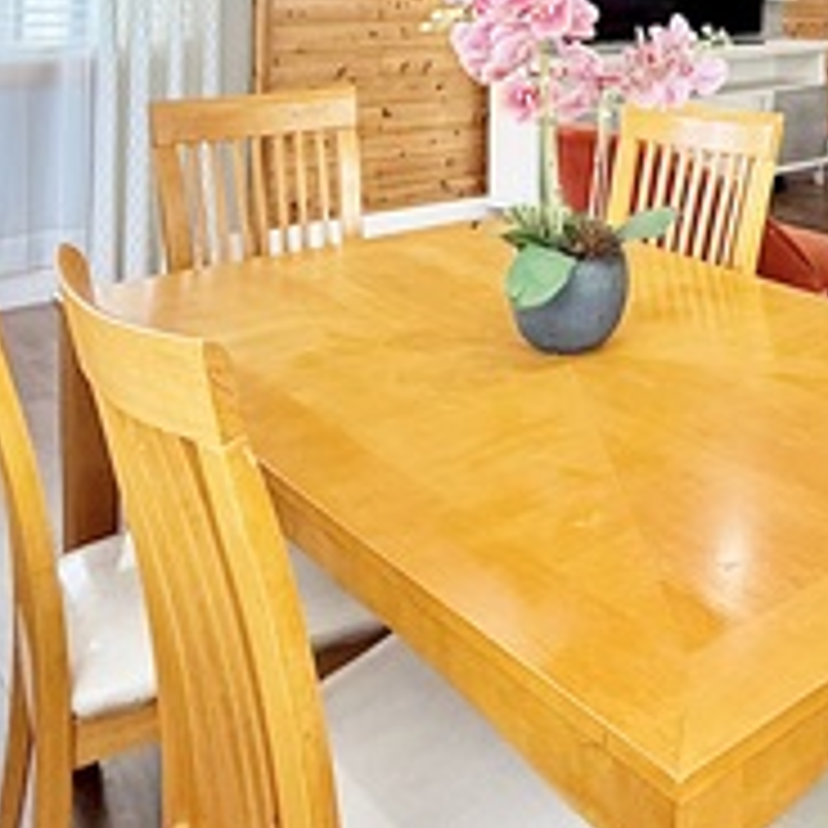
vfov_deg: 34.6
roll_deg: -1.0
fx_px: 1164
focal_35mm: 43
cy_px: -50
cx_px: 774
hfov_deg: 36.3
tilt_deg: +0.0
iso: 250
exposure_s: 1/120
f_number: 2.2
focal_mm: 2.22
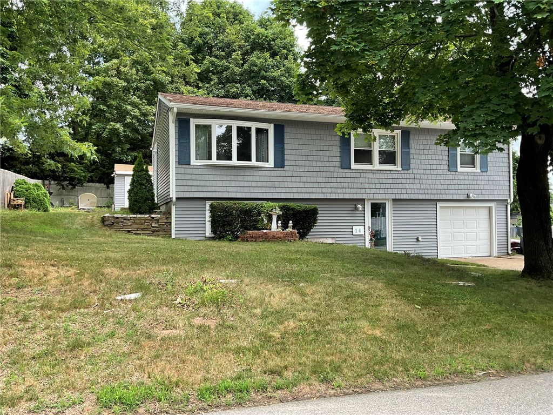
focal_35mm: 29
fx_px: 463
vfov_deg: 48.2
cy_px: 208
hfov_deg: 61.7
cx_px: 276
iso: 16
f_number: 1.8
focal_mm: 3
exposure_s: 1/249
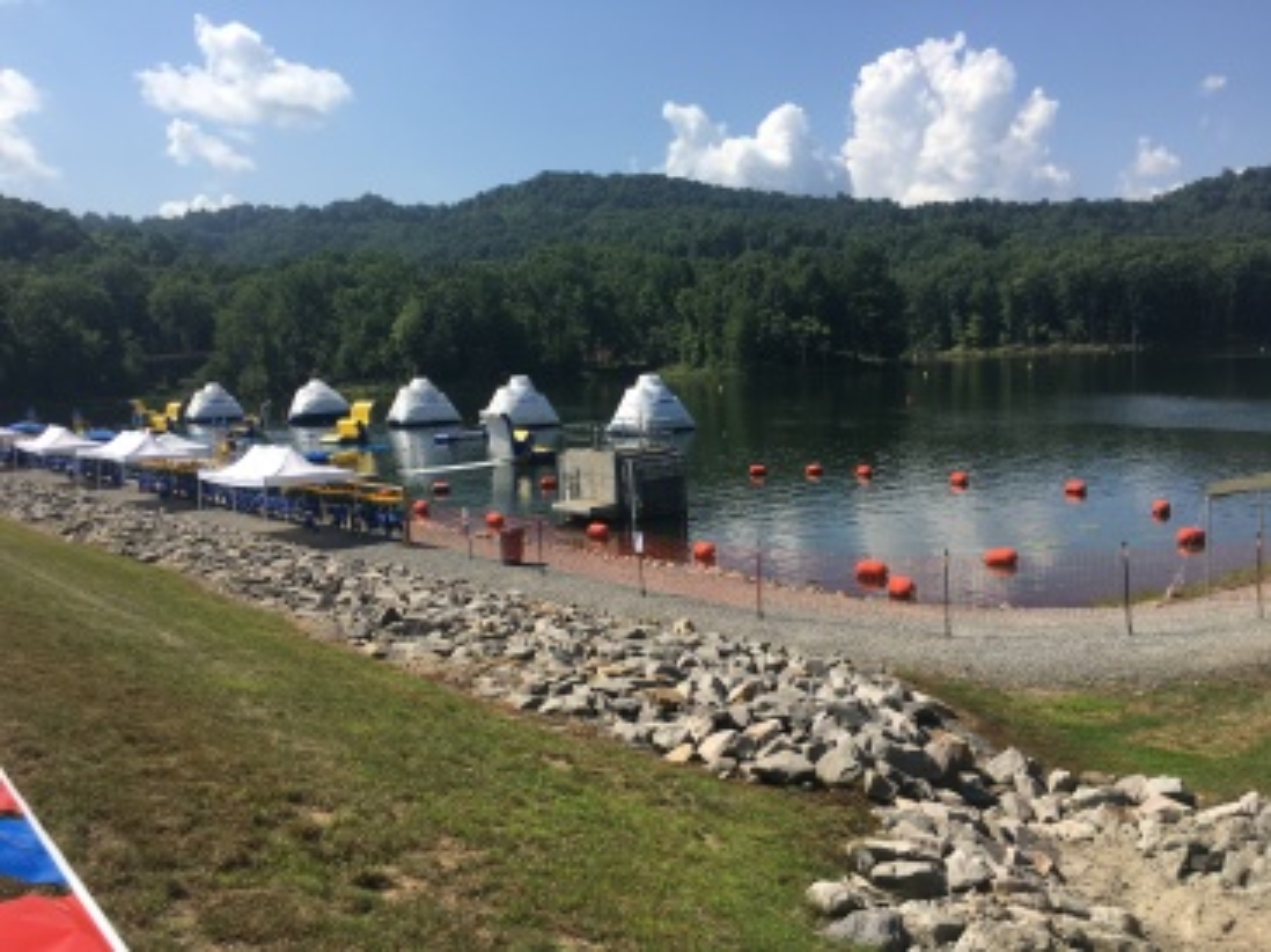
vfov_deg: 48.2
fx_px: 1064
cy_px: 476
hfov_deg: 61.7
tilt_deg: -6.2
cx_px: 636
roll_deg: +3.2
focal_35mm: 29
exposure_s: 1/1923
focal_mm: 4.15
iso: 25
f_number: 2.2
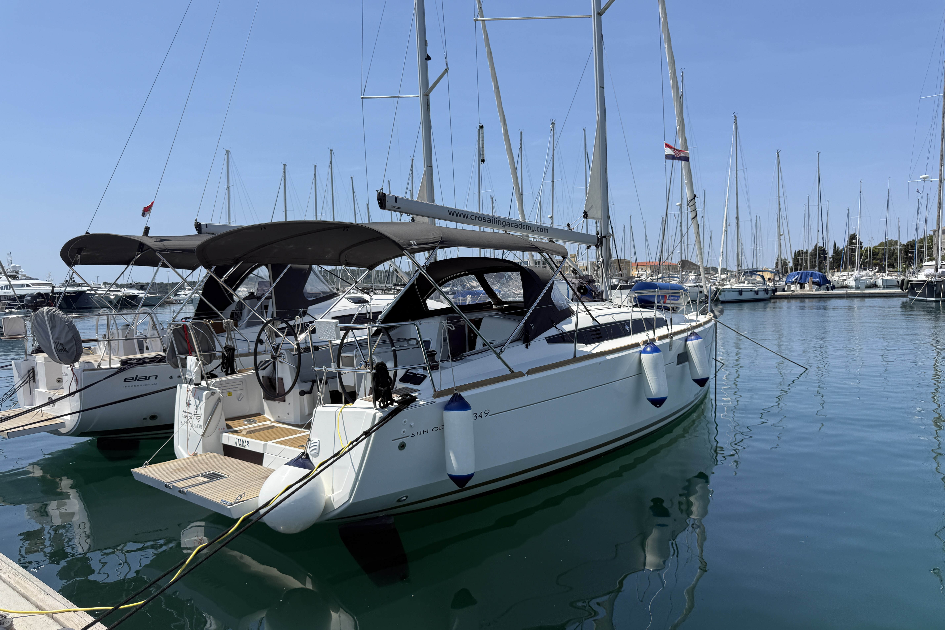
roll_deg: +2.4
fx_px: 656
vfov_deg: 51.2
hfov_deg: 71.5
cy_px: 337
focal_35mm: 25
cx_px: 473
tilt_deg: -3.4
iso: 80
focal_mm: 6.76
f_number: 1.78
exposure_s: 1/4975
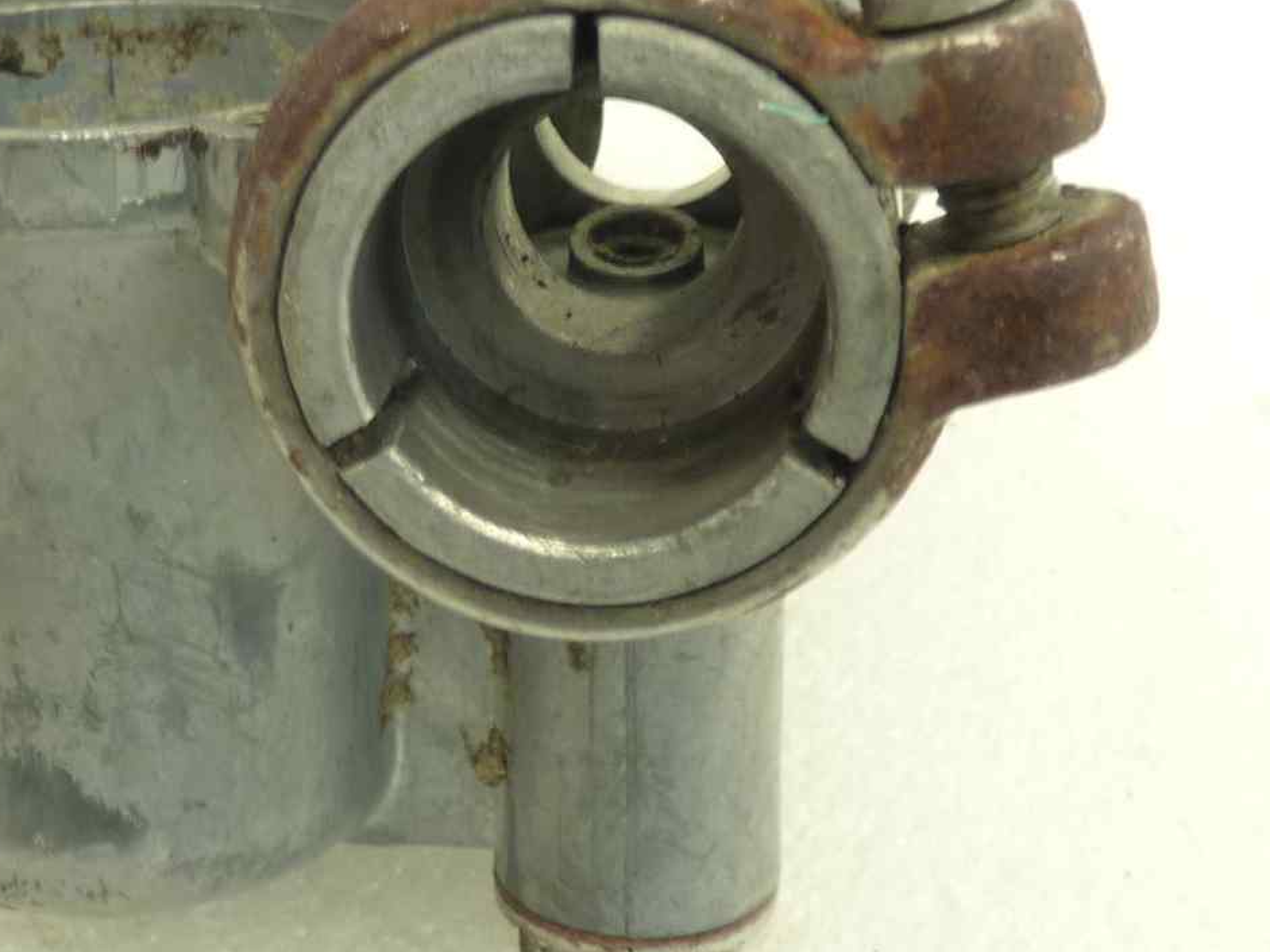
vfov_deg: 21.5
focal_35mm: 68
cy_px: 297
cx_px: 432
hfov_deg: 28.4
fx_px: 2495
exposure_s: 1/13
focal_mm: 4.1
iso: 125
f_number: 3.3
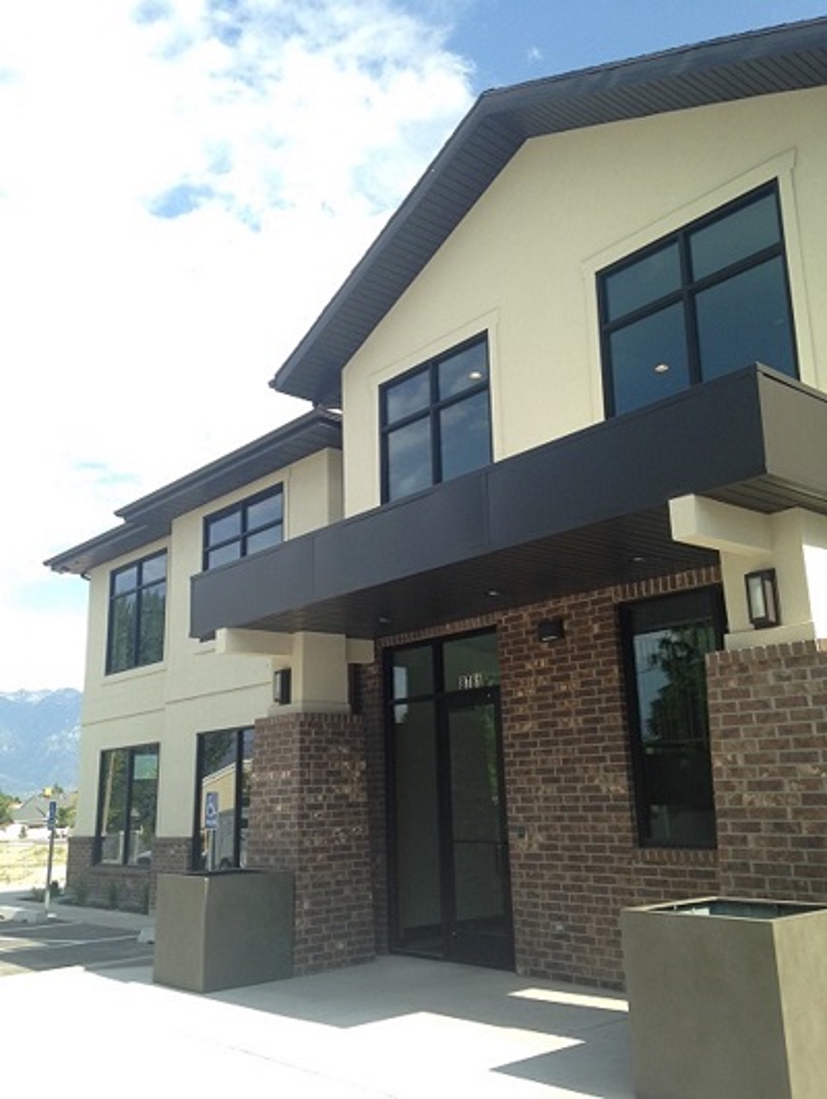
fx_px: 1050
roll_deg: +1.5
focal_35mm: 33
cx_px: 414
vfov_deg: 55.3
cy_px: 550
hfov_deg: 43.0
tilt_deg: +14.3
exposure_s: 1/713
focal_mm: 4.12
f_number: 2.4
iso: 50
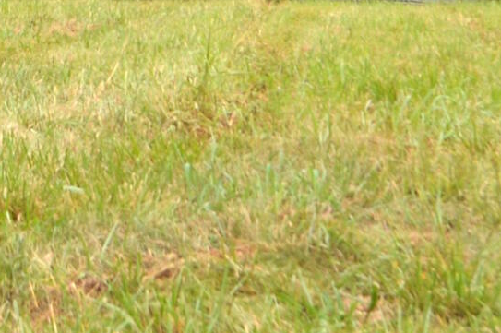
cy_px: -225
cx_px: 215
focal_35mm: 199
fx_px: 2767
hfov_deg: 10.3
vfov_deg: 6.8
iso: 100
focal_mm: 24
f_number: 6.3
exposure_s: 1/160
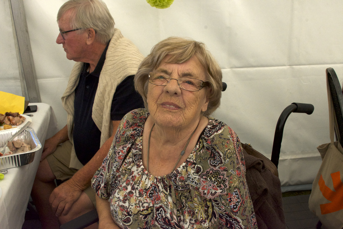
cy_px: 114
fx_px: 400
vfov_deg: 31.9
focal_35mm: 42
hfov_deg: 46.4
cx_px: 172
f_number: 11
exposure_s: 1/500
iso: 2500
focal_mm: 28
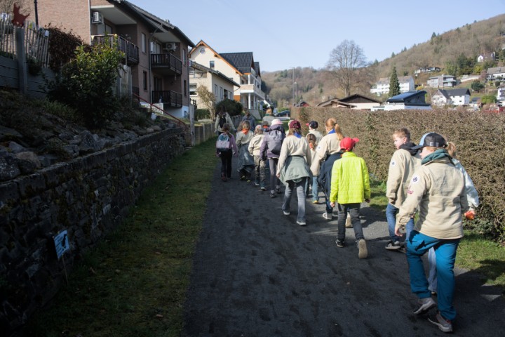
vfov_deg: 45.0
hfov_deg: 63.7
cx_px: 252
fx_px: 407
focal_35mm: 29
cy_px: 168
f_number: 3.5
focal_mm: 29
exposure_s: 1/500
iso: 200
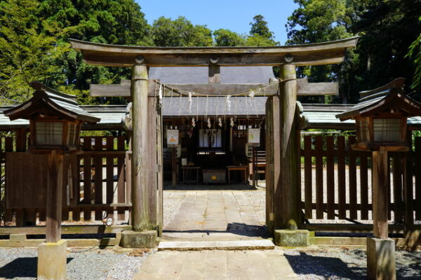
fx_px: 360
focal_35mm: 31
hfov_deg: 60.7
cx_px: 210
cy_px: 140
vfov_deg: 42.6
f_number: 8
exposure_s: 1/160
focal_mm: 20.5
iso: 100
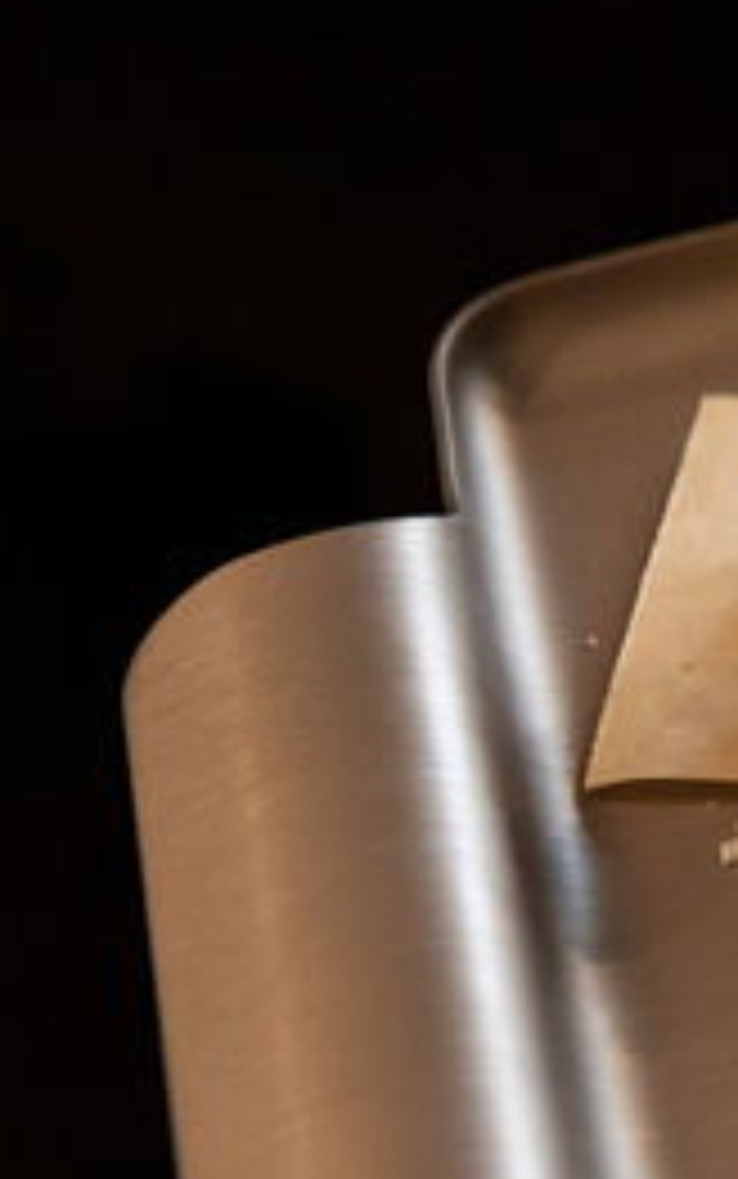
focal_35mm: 219
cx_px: 1750
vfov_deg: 9.6
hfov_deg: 5.8
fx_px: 7040
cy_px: 317
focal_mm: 55
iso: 5000
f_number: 3.2
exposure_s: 1/250
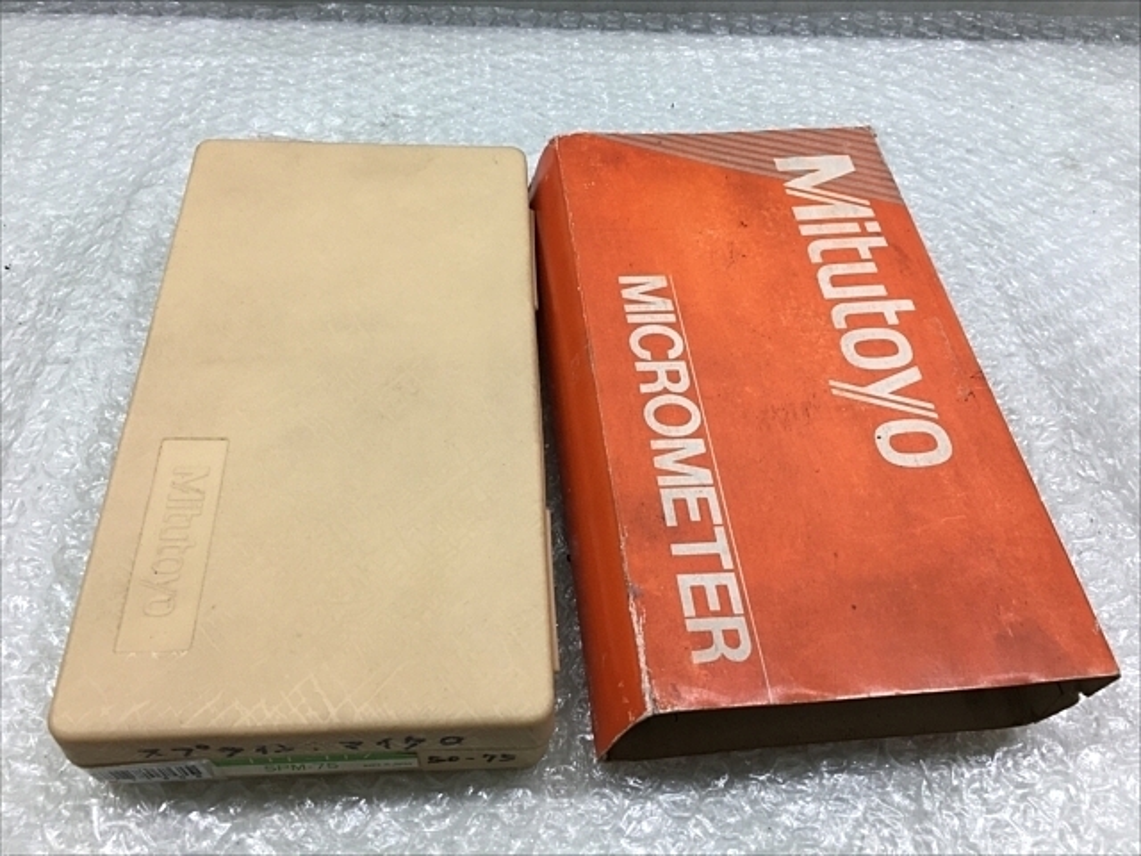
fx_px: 956
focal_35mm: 29
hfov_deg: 61.7
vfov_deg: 48.2
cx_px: 570
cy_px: 428
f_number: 2.2
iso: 40
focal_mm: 4.15
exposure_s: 1/120
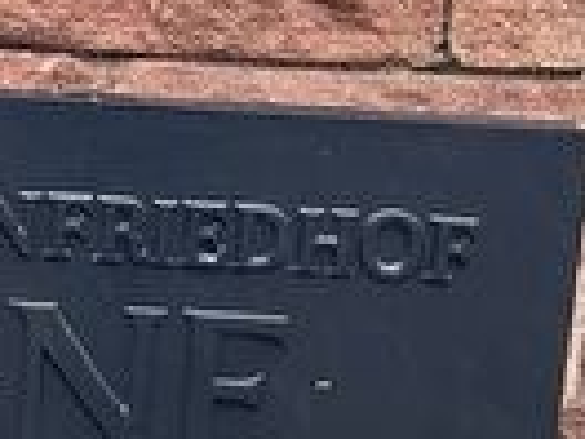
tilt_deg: -10.1
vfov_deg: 9.5
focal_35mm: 157
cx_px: -186
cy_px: 173
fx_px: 2653
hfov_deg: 12.2
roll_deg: -2.8
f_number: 1.5
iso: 100
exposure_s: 1/121
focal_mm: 5.7
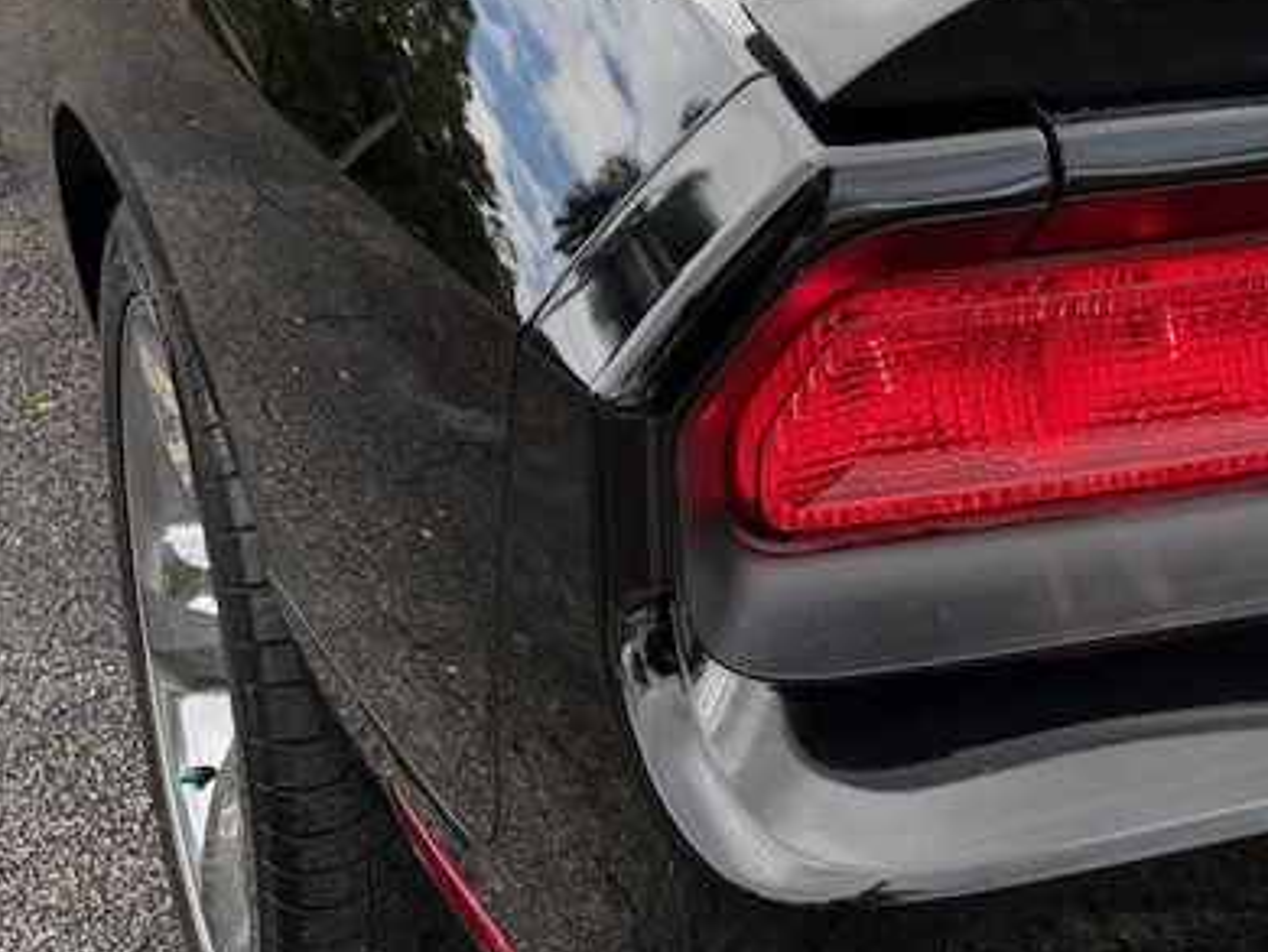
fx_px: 2309
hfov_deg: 28.6
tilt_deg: -21.2
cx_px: 1297
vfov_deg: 23.2
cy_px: 341
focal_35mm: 63
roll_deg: -4.1
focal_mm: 6.76
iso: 100
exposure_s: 1/943
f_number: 1.78
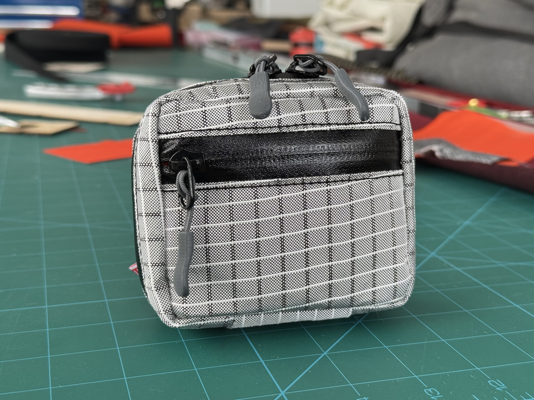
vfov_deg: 30.3
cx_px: 267
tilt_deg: -14.9
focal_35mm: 48
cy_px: 200
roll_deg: -1.3
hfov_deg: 39.7
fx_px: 740
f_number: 1.78
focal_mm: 6.76
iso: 50
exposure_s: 1/125
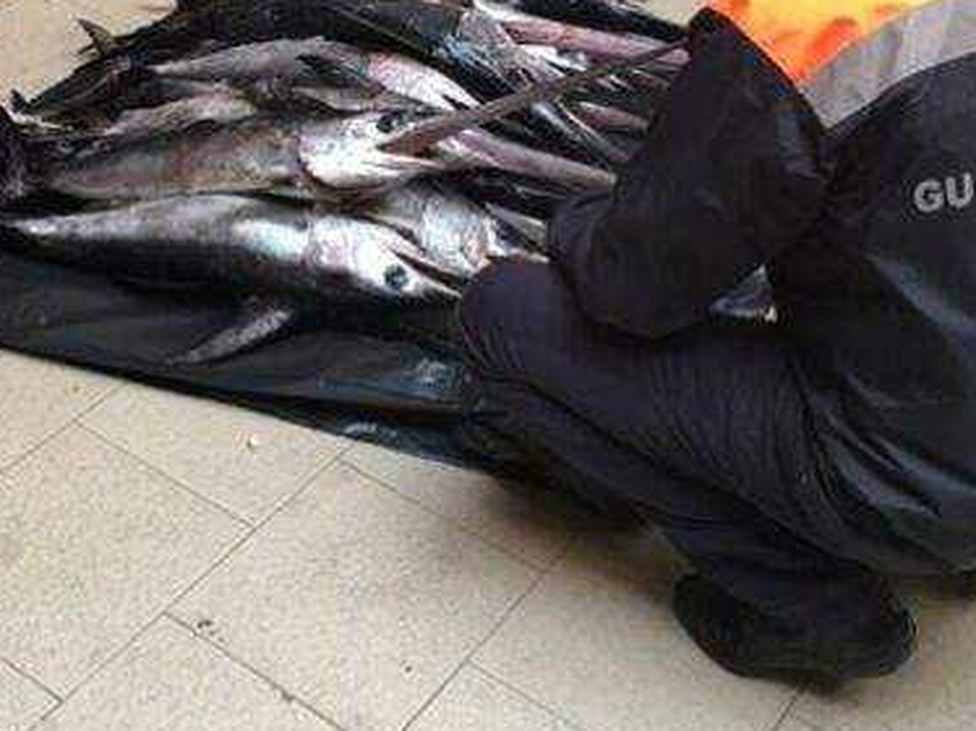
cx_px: 431
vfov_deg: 27.0
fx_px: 1522
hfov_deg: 35.5
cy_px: 298
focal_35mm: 54
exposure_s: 1/33
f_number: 2.2
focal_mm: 4.15
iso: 25
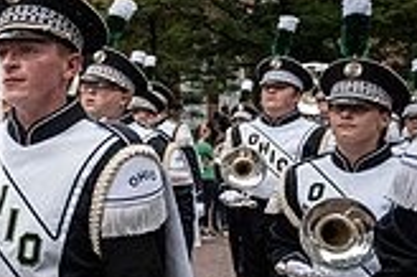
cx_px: -188
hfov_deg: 20.8
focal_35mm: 85
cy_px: 156
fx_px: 984
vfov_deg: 16.0
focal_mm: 24
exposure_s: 1/1600
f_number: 4
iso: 1000
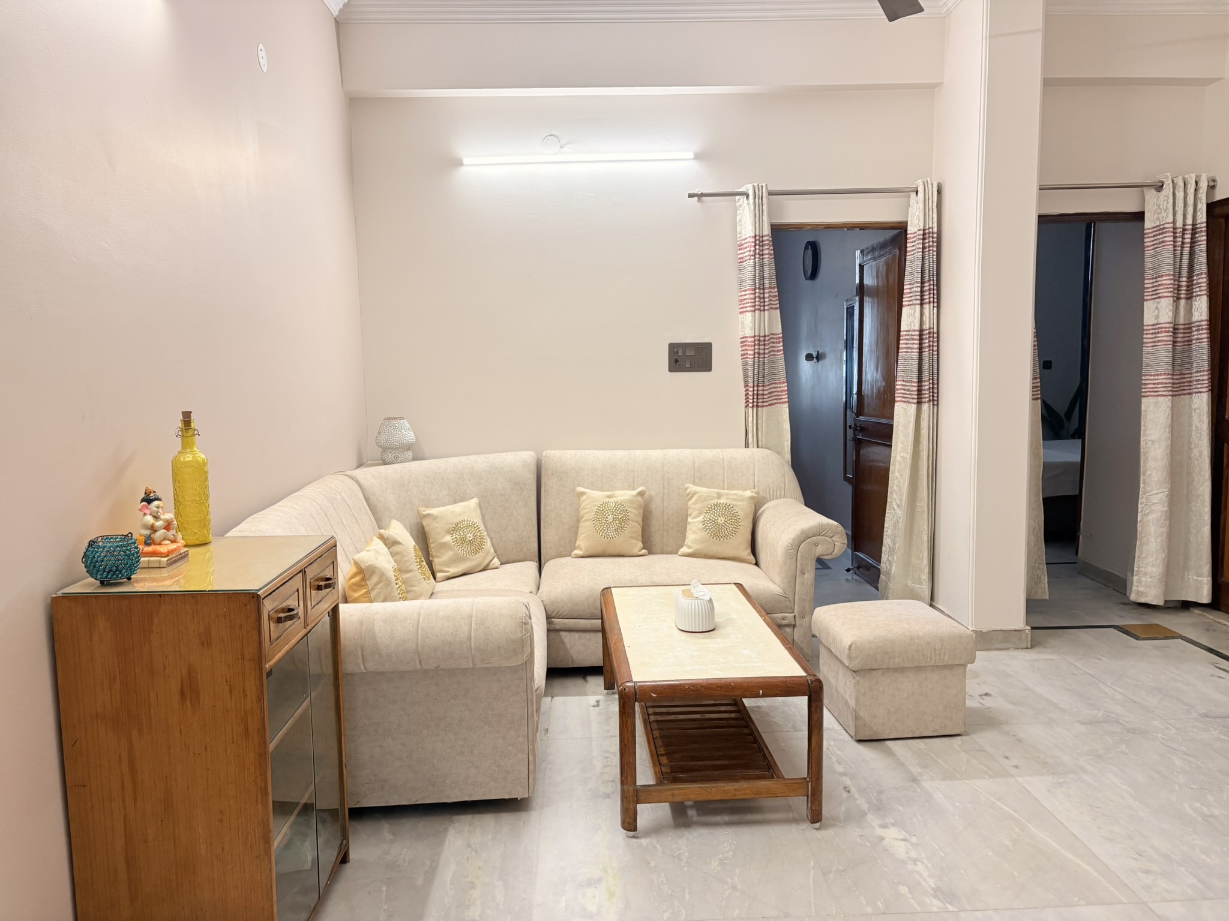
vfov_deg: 53.1
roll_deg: +2.2
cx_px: 614
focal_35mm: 26
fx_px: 923
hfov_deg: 67.3
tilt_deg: -6.8
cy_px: 460
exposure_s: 1/50
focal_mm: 5.96
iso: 125
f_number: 1.6
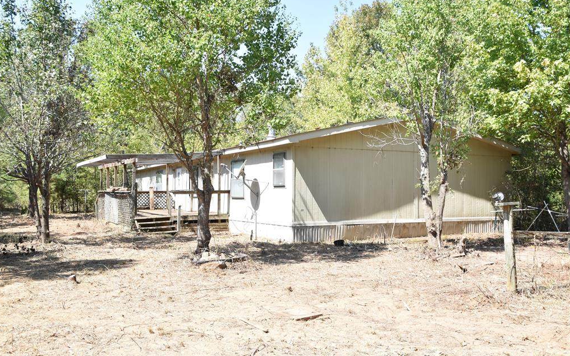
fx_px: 528
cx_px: 282
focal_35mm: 34
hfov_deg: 56.7
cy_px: 165
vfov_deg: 37.3
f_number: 7.1
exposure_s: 1/160
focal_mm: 22
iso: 160
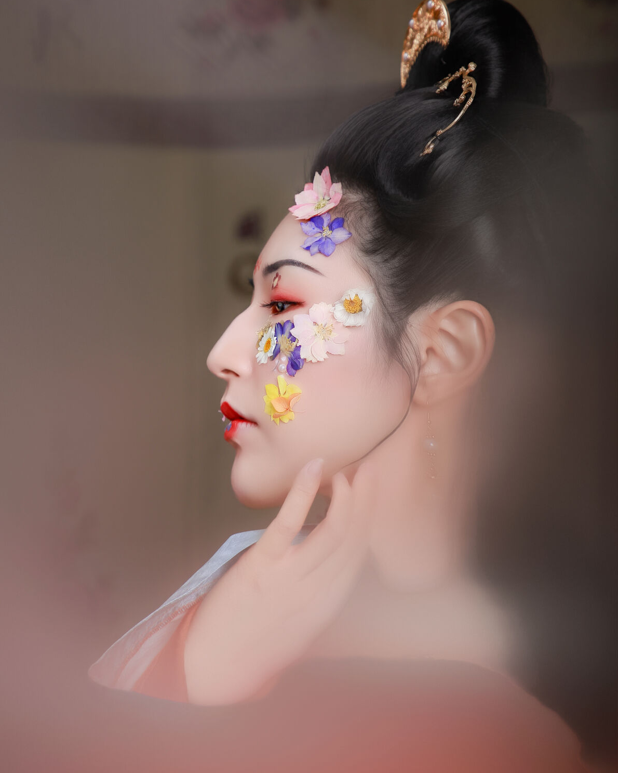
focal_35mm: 117
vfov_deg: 16.4
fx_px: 2674
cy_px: 332
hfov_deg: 13.2
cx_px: 307
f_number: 6.3
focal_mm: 105
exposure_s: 1/160
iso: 100
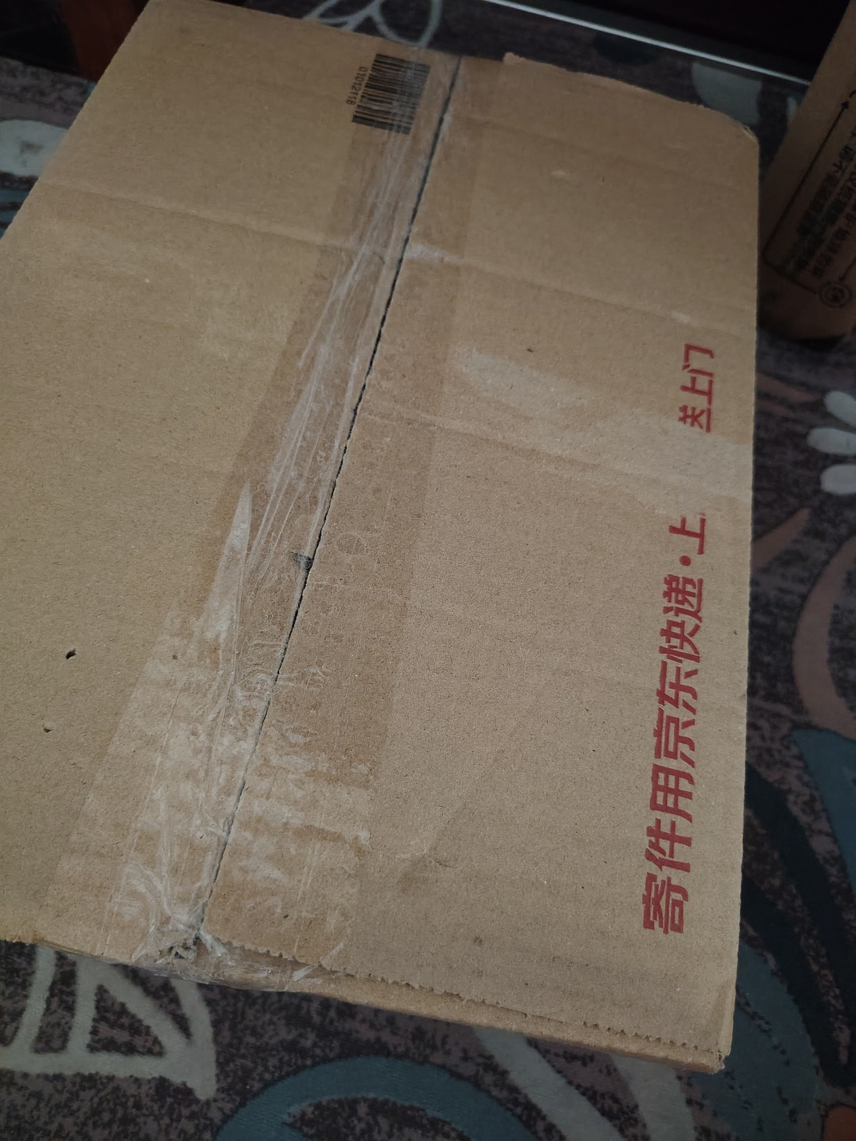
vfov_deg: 71.6
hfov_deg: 56.8
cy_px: 570
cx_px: 428
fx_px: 791
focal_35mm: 24
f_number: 1.75
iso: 7936
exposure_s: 1/100
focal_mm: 5.25
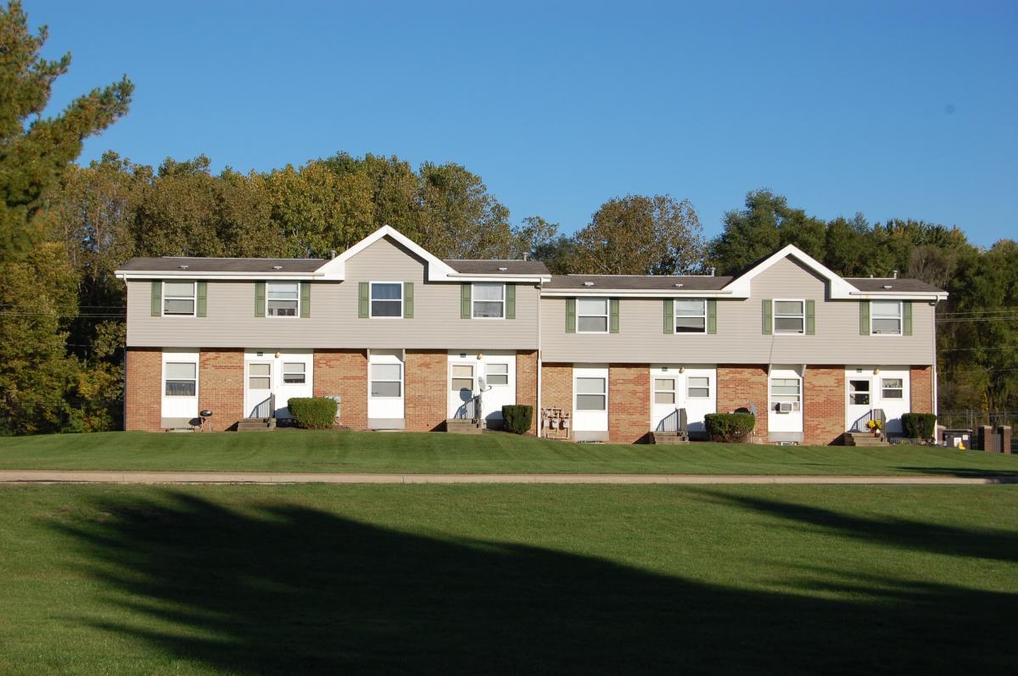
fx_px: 1779
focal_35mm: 63
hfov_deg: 31.9
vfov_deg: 21.5
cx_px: 509
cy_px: 338
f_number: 10
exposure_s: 1/400
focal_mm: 42
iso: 200
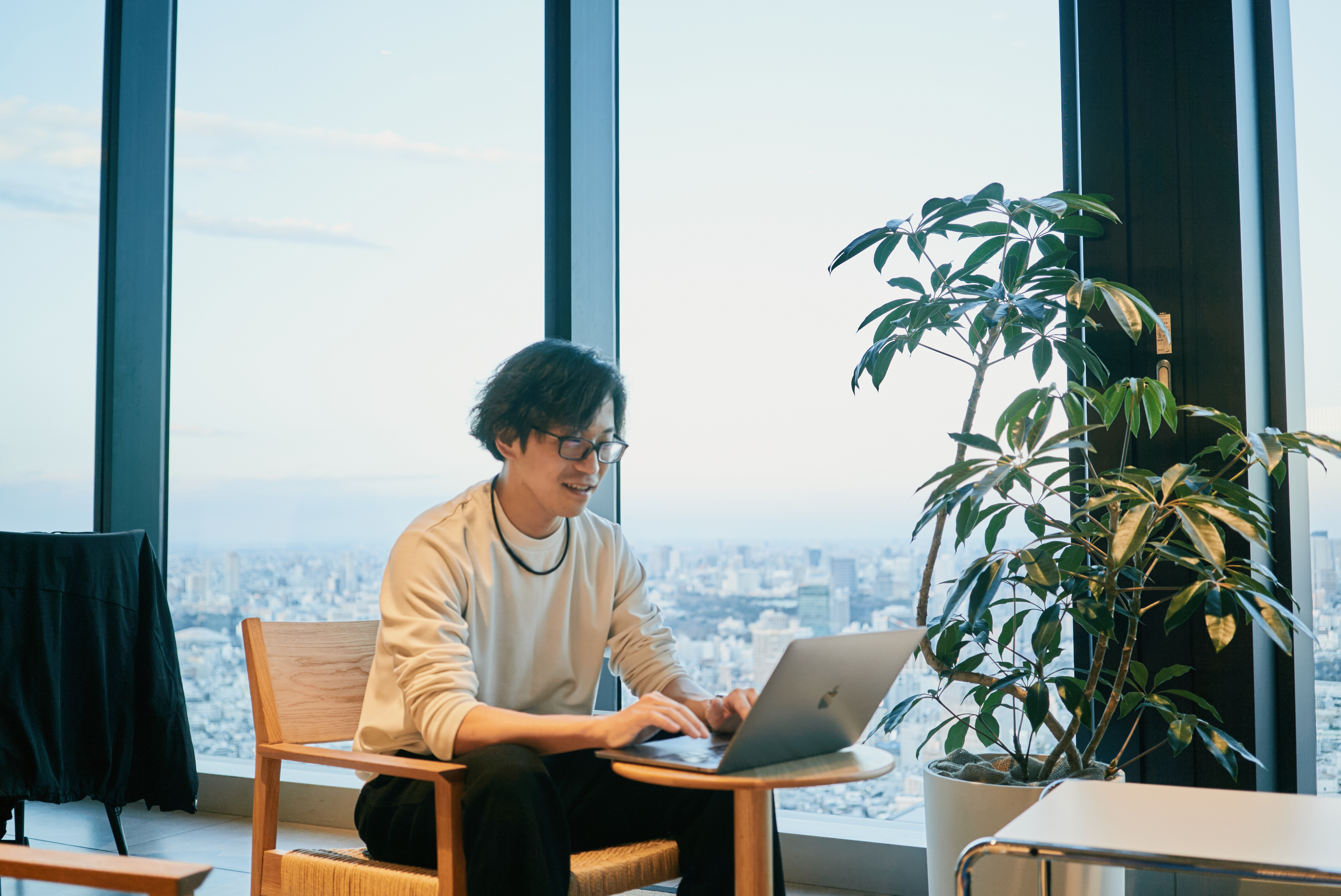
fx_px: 1304
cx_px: 670
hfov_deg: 54.4
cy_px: 448
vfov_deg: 37.9
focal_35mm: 35
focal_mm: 35
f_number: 2.8
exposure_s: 1/80
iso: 160
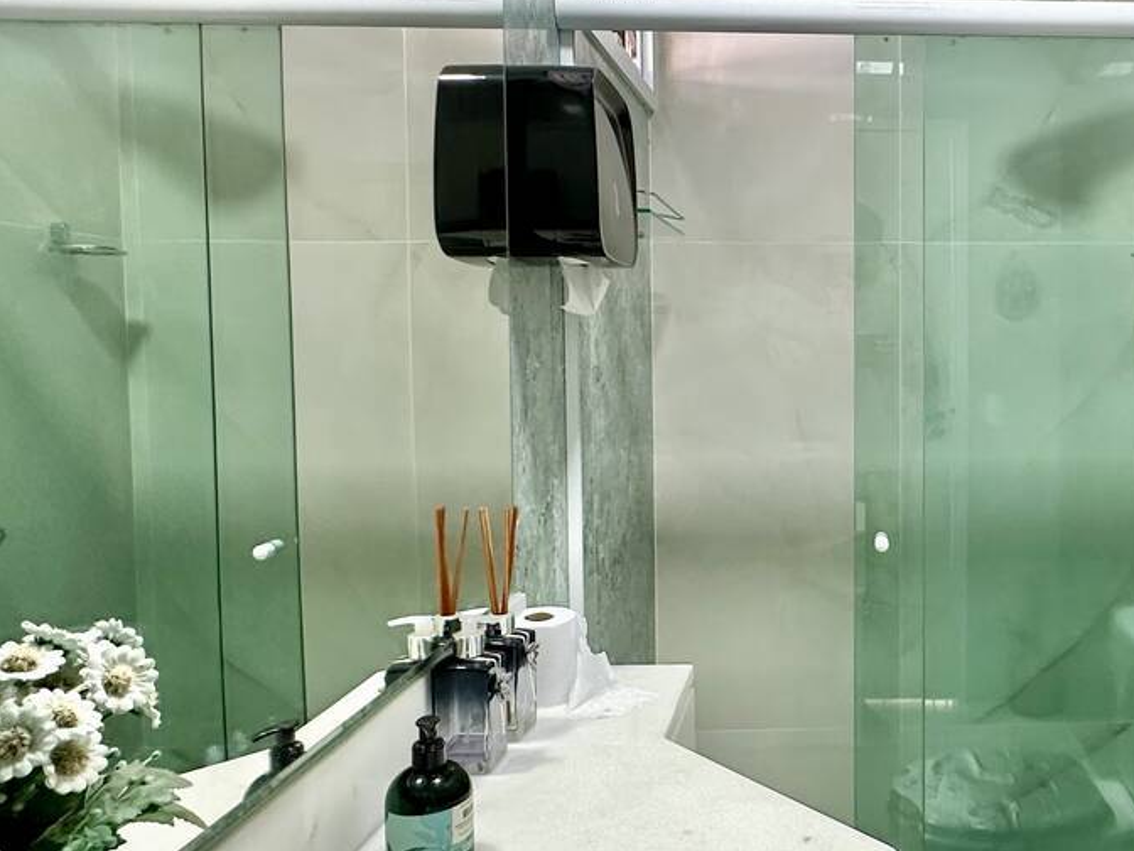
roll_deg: +0.1
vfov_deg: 46.7
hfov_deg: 56.2
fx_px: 983
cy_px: 388
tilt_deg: -2.4
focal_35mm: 30
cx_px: 888
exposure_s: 1/60
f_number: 2.2
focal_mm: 2.22
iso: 250
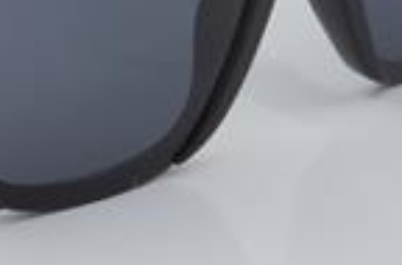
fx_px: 2326
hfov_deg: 9.8
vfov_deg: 6.5
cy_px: -36
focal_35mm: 209
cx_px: 11
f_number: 32
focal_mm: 50
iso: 100
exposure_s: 1/4
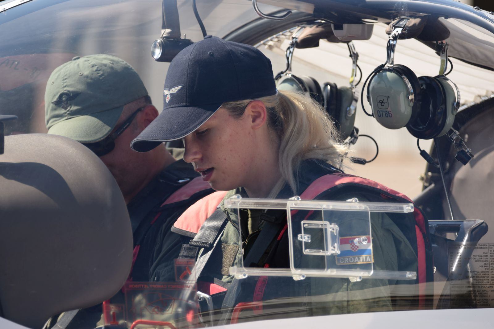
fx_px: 4117
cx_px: 247
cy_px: 164
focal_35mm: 300
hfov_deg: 6.9
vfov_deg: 4.6
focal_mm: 200
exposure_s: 1/500
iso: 100
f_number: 5.3
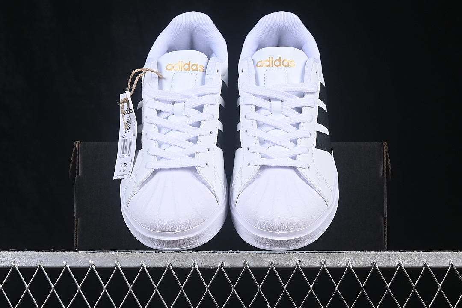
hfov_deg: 27.0
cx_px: 231
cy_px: 154
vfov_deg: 18.2
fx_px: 962
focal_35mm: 75
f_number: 8
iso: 160
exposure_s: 1/80
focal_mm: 50
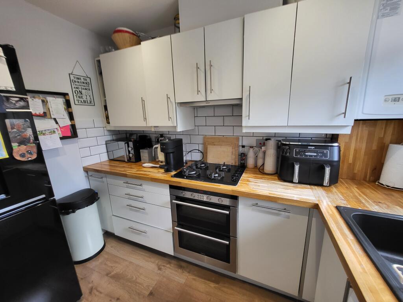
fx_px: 151
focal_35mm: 13
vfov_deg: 89.9
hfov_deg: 106.2
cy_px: 151
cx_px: 202
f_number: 2.2
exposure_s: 1/50
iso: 80
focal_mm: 1.74
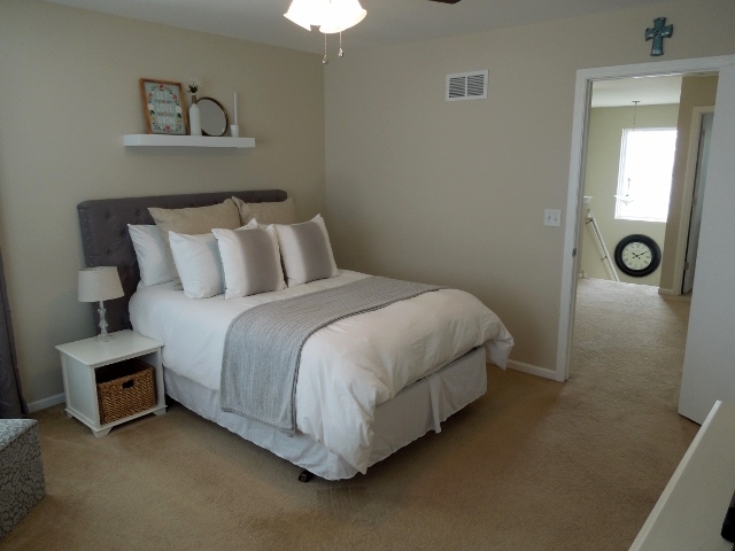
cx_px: 368
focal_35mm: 25
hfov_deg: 69.4
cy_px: 276
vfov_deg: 54.9
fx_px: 531
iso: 125
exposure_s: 1/30
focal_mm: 4.5
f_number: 3.3
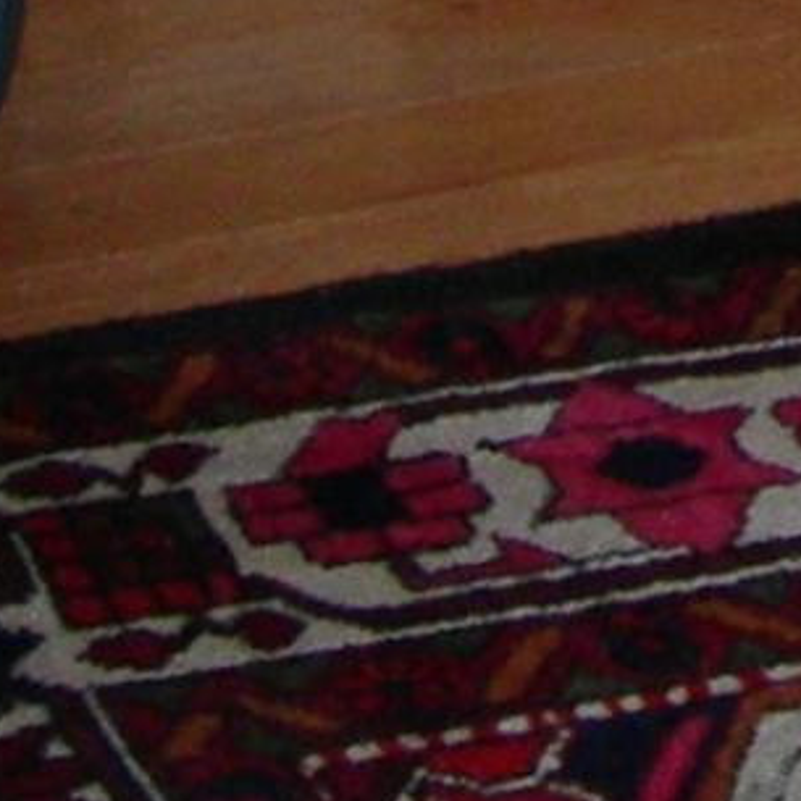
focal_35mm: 330
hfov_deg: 5.2
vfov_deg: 4.9
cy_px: -2072
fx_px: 8639
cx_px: 1778
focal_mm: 7.8
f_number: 2.8
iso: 76
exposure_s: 1/60.1
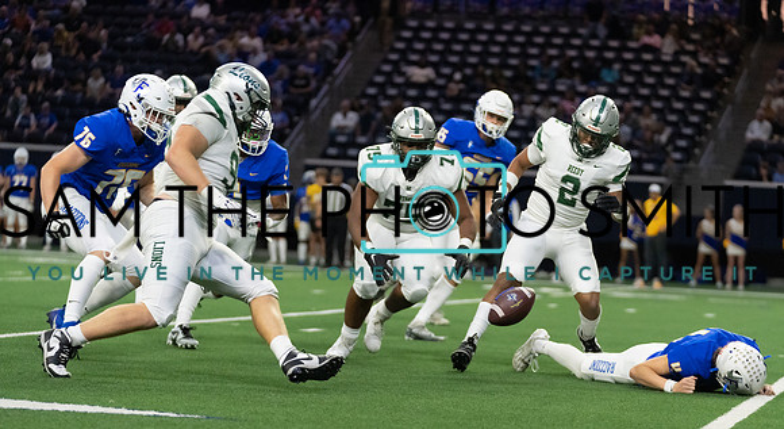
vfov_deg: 8.4
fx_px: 2927
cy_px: 298
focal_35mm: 142
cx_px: 447
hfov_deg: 15.3
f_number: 2.8
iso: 4000
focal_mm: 118
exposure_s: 1/1250
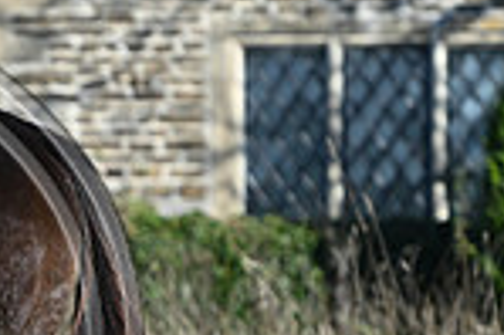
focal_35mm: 527
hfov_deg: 3.9
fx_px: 7370
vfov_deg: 2.6
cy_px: 303
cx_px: -244
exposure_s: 1/1250
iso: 140
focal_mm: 135
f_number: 3.5
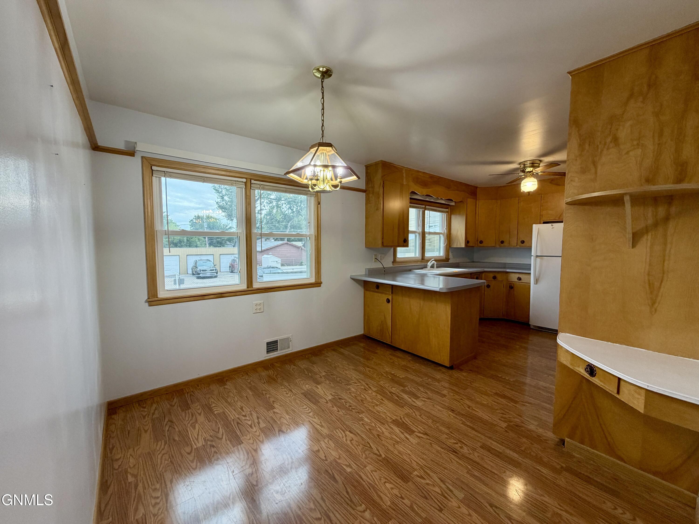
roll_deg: +0.2
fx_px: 283
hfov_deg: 102.1
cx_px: 350
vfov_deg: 85.7
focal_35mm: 14
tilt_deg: -3.3
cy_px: 262
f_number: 2.2
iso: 160
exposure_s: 1/60
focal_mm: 2.22
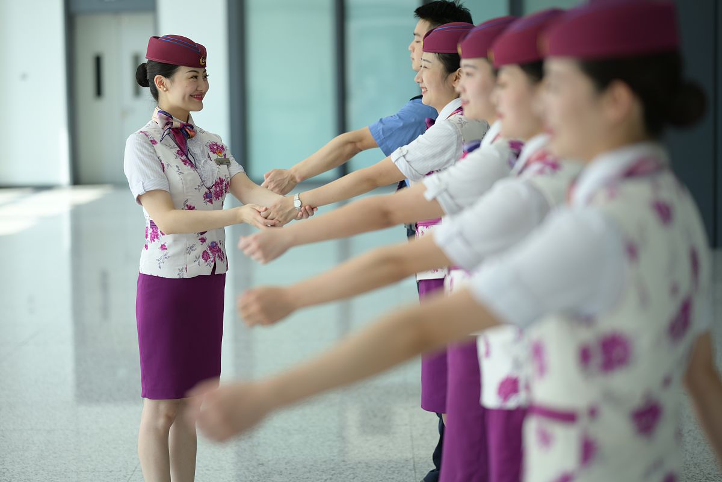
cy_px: 241
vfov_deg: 16.1
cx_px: 361
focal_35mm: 85
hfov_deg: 23.9
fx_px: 1705
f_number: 1.8
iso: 64
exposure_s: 1/200
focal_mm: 85
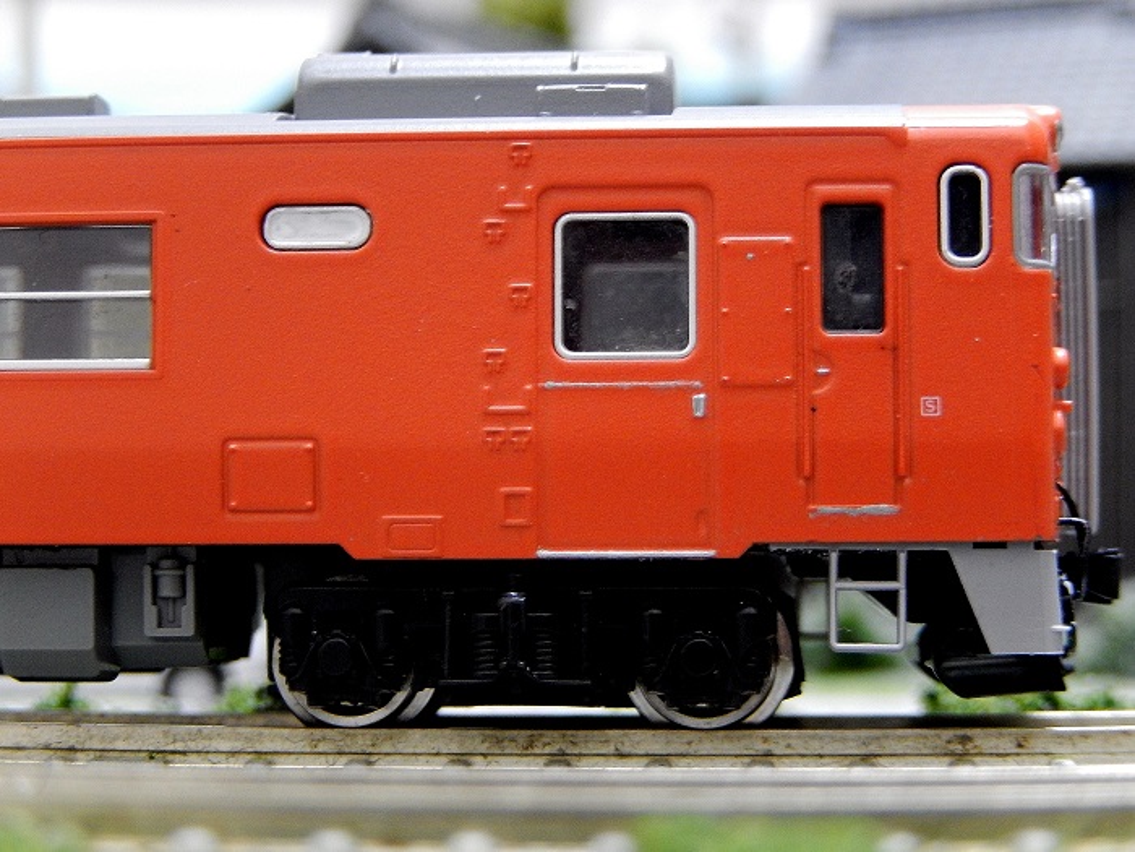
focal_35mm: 95
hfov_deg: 20.7
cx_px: 568
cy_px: 426
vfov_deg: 15.6
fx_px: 3115
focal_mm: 17
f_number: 5.2
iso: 800
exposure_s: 1/6
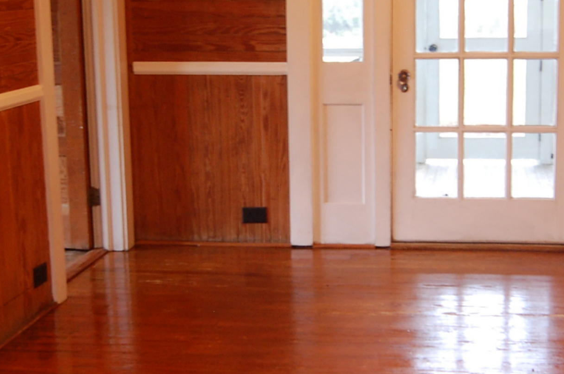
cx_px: 326
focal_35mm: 61
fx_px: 954
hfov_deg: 32.9
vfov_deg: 22.2
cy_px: 167
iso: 800
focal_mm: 22
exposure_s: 1/5
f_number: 5
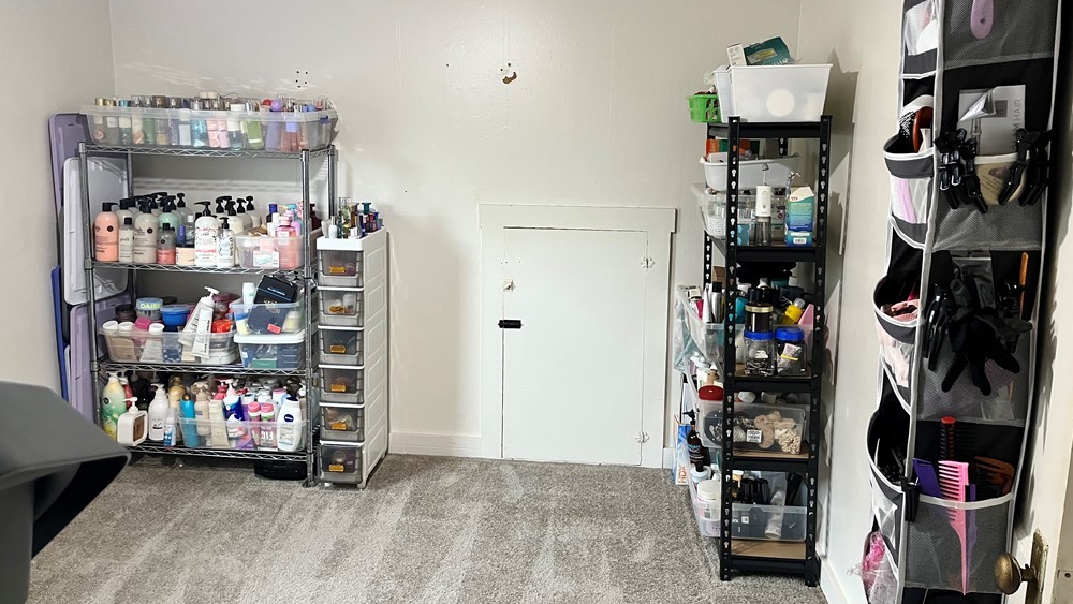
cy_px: 248
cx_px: 530
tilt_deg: -8.8
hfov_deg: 66.1
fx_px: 825
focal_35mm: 29
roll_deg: -1.1
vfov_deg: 40.1
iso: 200
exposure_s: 1/60
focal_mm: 5.1
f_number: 1.6
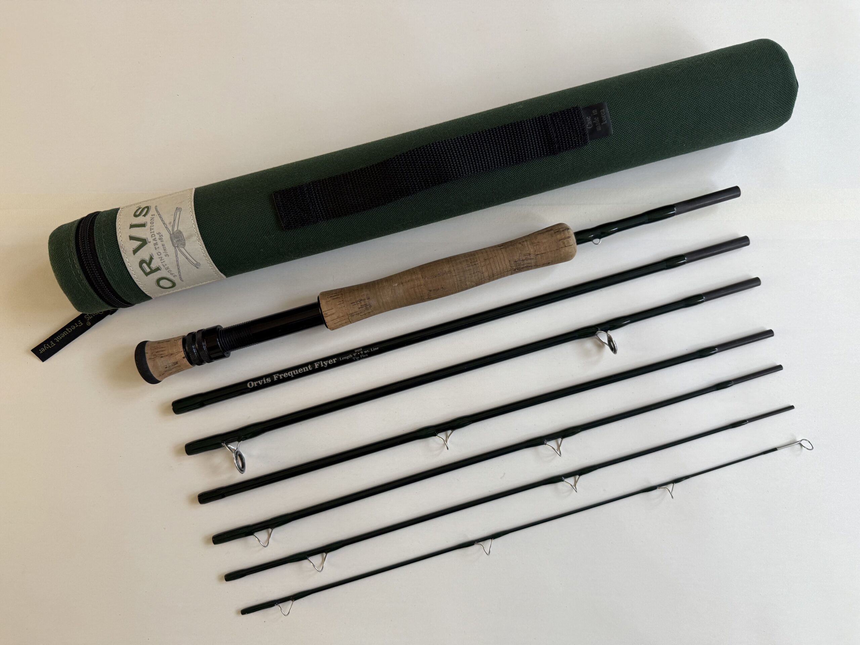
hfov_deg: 71.6
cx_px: 430
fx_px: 596
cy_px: 322
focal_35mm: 24
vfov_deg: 56.8
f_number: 1.78
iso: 200
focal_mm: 6.76
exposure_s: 1/117
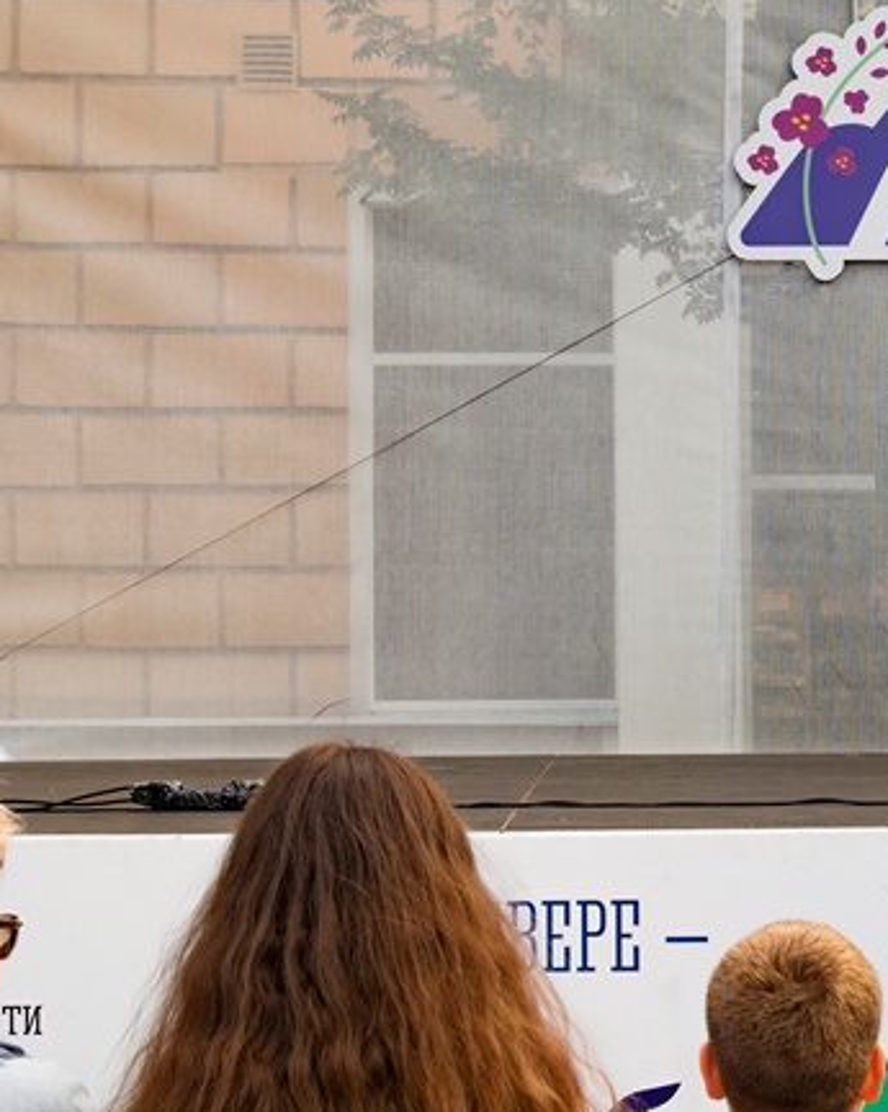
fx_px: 4999
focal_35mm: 152
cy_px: 501
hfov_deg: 9.9
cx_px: 1246
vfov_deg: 12.7
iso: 1600
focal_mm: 70
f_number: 16
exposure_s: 1/100
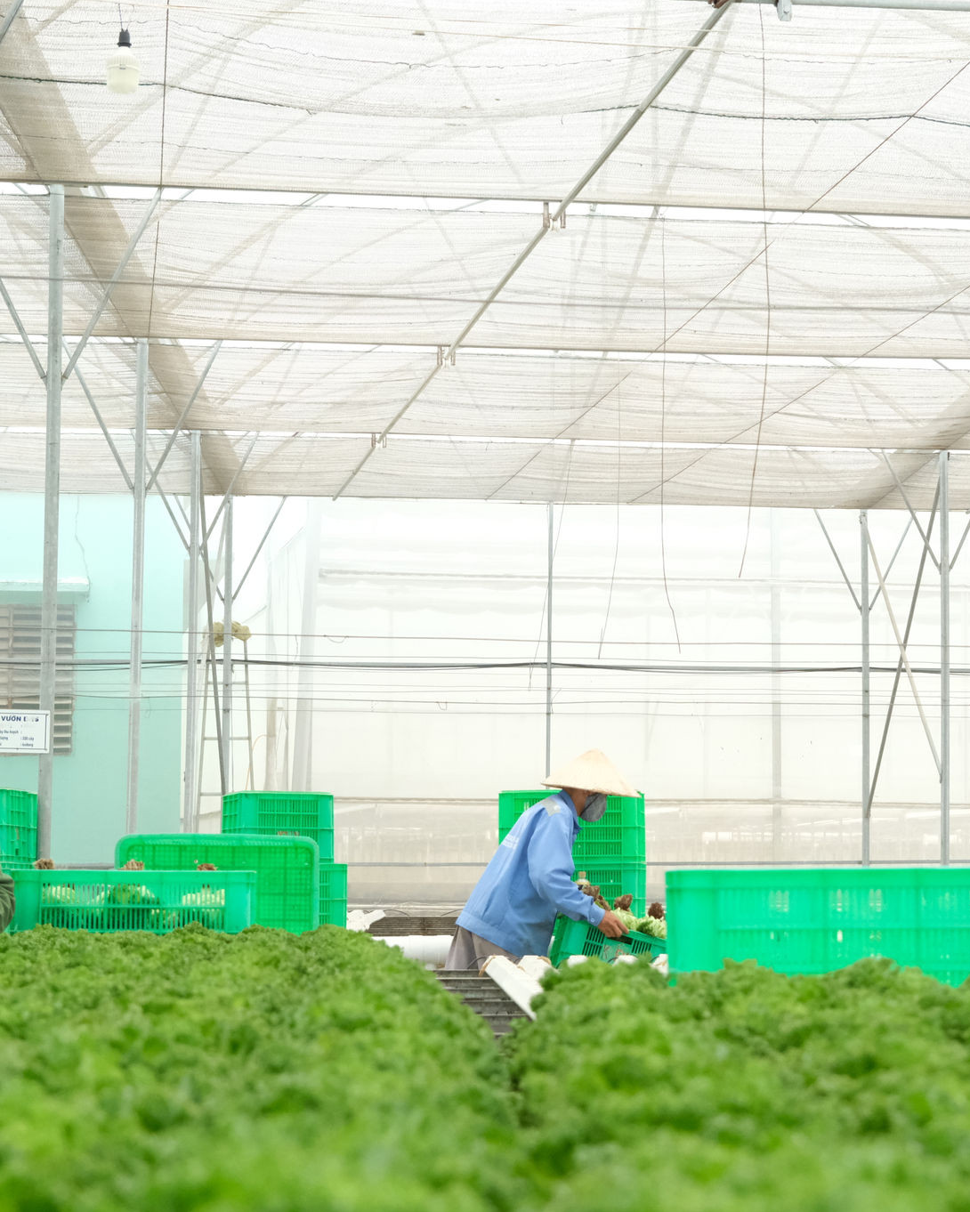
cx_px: 598
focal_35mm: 79
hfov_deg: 19.4
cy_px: 606
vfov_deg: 24.1
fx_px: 2834
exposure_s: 1/4000
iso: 4000
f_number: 4.5
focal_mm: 37.6
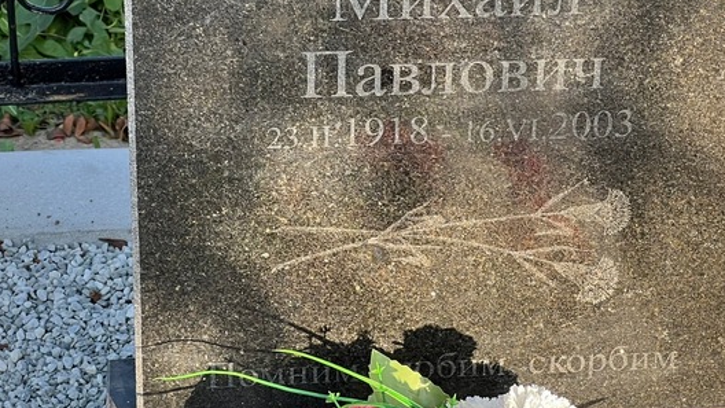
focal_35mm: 127
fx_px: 2441
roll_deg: +1.7
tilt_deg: -27.2
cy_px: 34
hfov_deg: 16.9
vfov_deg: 9.5
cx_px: 448
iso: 32
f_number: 2.8
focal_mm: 9
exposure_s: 1/99
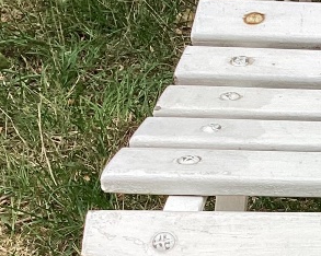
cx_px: 497
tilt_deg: -38.9
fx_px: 1177
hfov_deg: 14.4
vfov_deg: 12.0
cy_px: 348
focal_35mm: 124
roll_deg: -4.2
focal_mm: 3.3
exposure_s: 1/455
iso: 25
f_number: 2.4
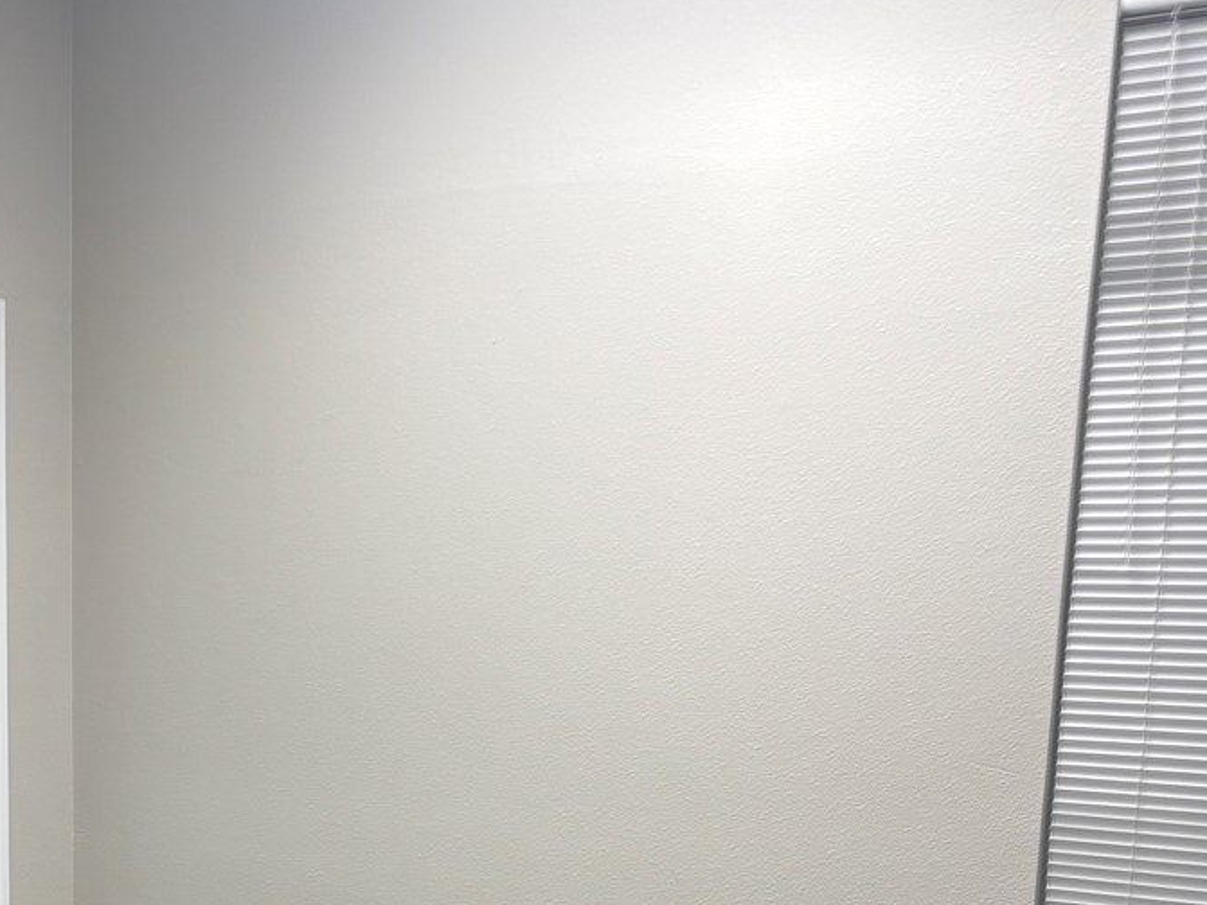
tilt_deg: -11.9
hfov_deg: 30.6
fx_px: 2161
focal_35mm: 62
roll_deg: -0.9
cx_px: 291
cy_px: 1011
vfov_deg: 22.3
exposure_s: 1/120
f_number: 1.6
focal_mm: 5.96
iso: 64
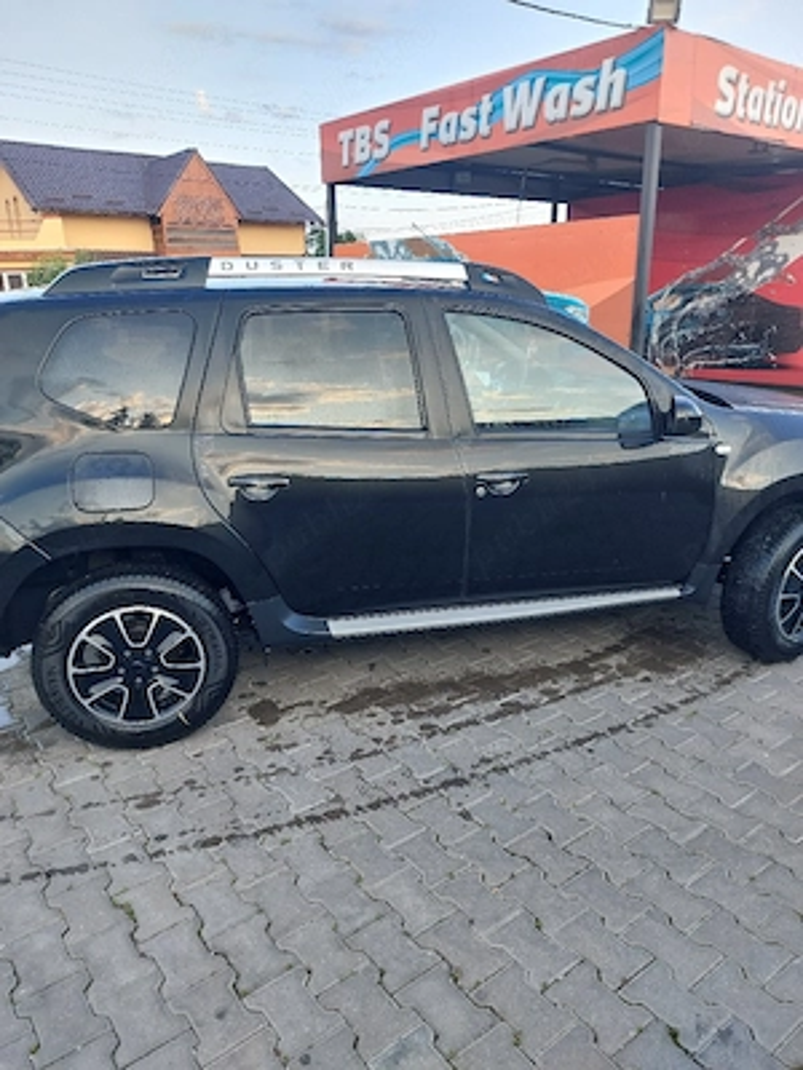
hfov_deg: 54.9
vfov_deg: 69.4
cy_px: 535
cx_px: 402
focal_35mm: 25
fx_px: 773
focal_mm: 5.23
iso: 25
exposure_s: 1/50
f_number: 1.8
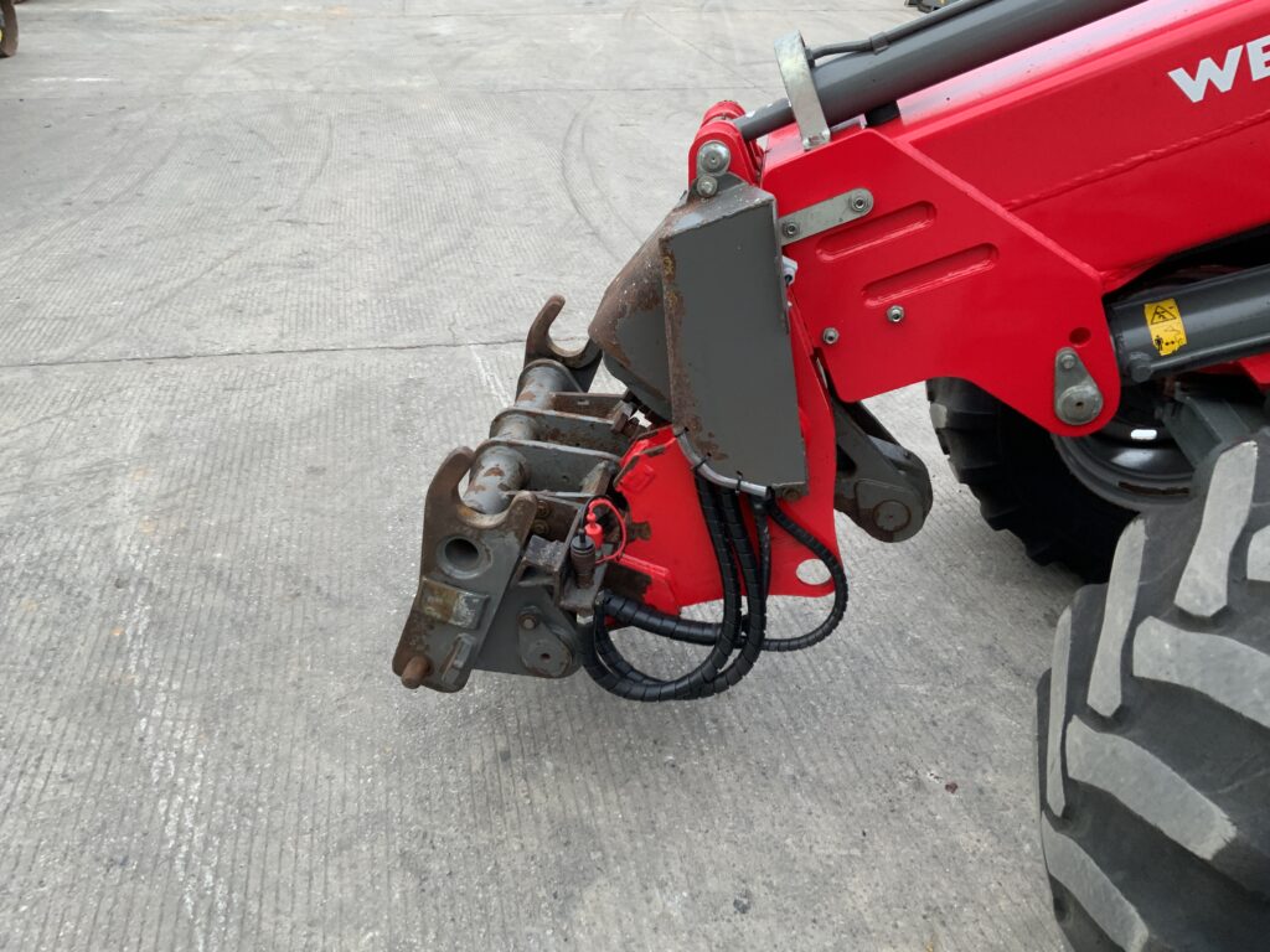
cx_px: 635
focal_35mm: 29
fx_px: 1064
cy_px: 476
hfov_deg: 61.7
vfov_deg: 48.2
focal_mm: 3
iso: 20
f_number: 1.8
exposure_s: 1/122
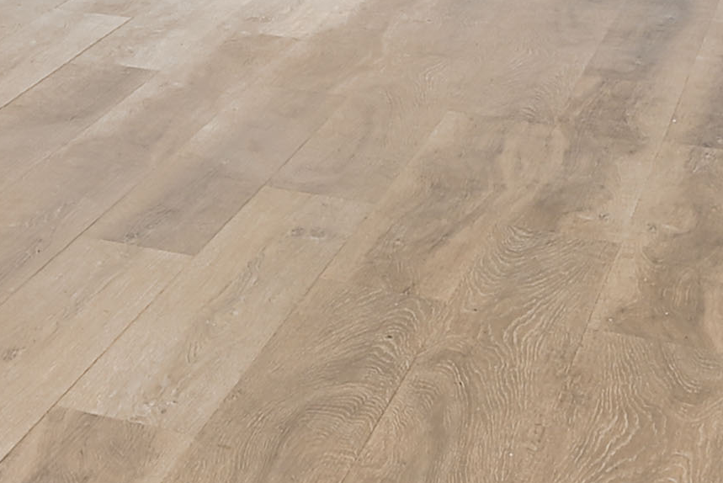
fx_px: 2251
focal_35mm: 112
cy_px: -407
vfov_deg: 11.3
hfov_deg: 14.6
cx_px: -792
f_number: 7.1
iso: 100
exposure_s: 1/10
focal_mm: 16
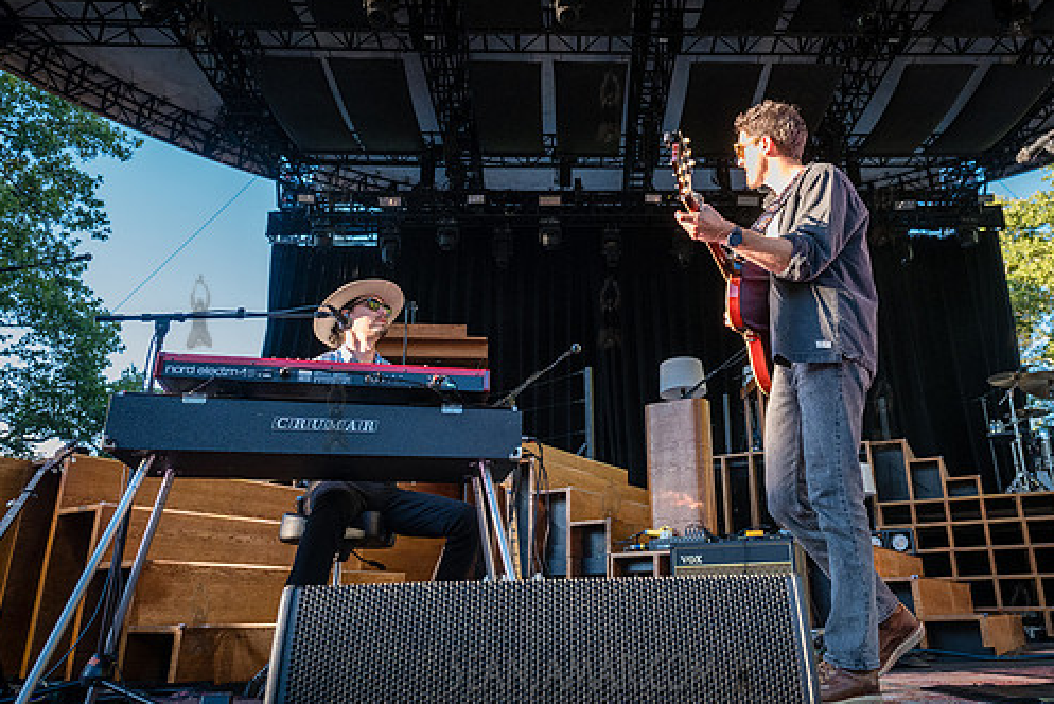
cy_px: 311
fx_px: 820
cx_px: 609
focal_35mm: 28
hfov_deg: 65.1
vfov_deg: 46.4
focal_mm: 24
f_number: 5
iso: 2000
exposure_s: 1/640
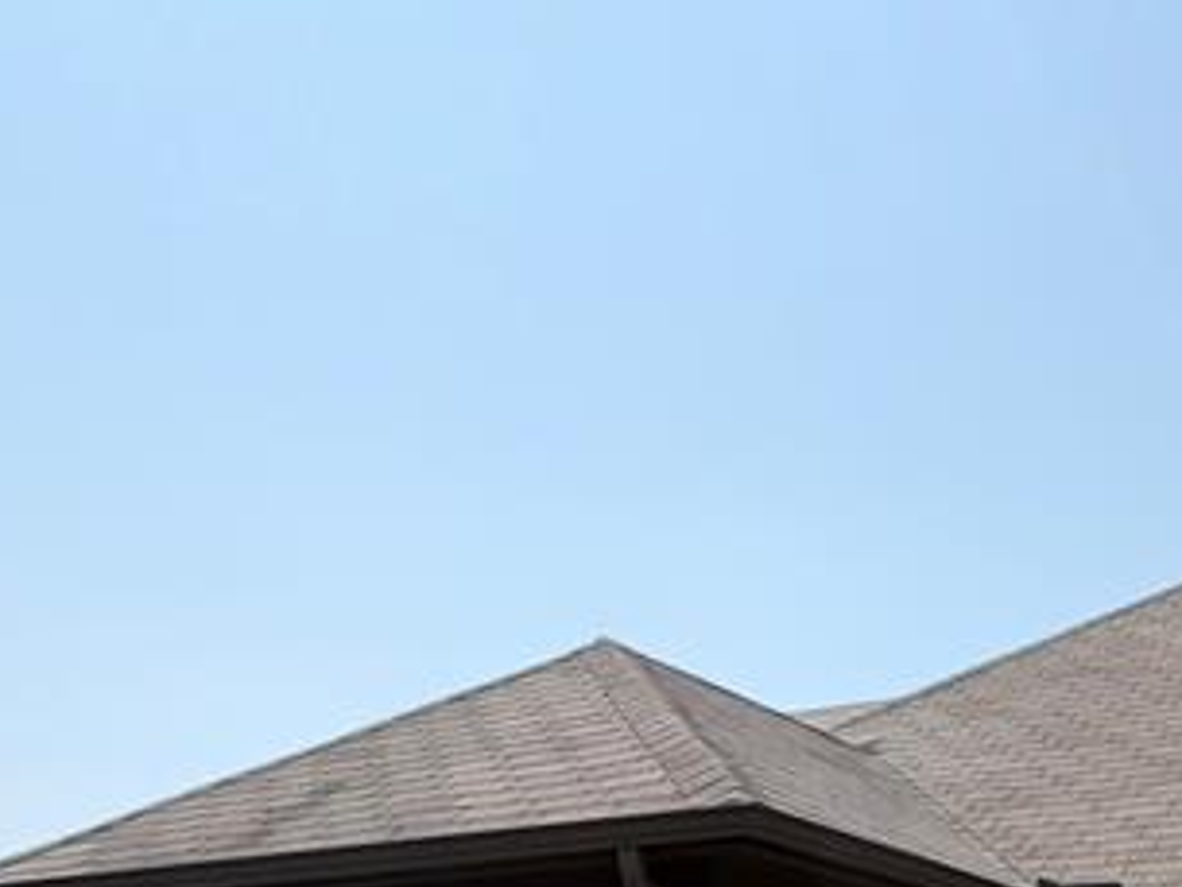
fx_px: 1605
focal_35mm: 47
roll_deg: +0.7
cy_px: 1166
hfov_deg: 38.8
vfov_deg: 26.1
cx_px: 949
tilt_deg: -1.0
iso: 20
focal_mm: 2.22
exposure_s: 1/1050
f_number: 2.2
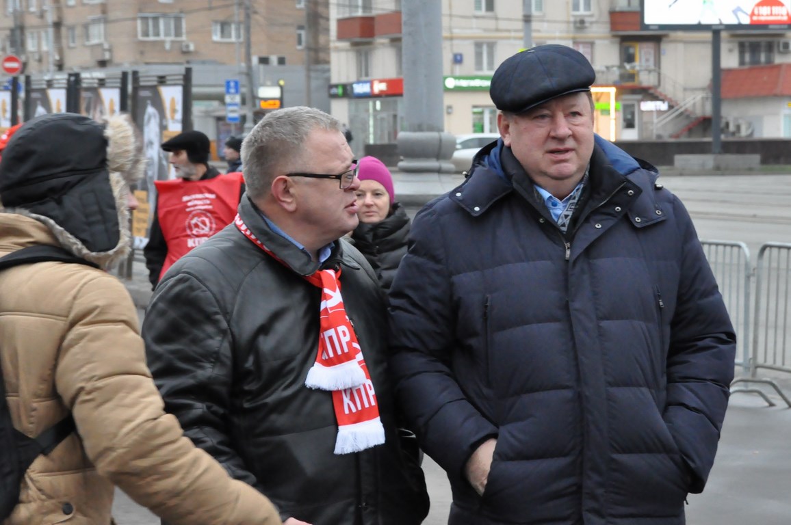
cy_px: 262
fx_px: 2041
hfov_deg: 21.9
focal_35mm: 93
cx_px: 396
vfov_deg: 14.7
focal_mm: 62
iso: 3200
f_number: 8
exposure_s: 1/250
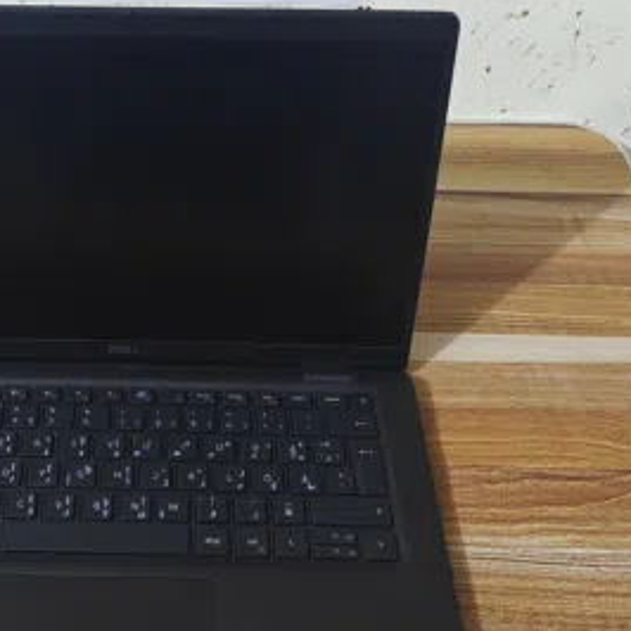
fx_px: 1011
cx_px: 149
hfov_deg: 33.9
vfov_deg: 34.6
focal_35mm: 49
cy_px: 259
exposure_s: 1/33
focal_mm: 6.06
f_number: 1.6
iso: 1000
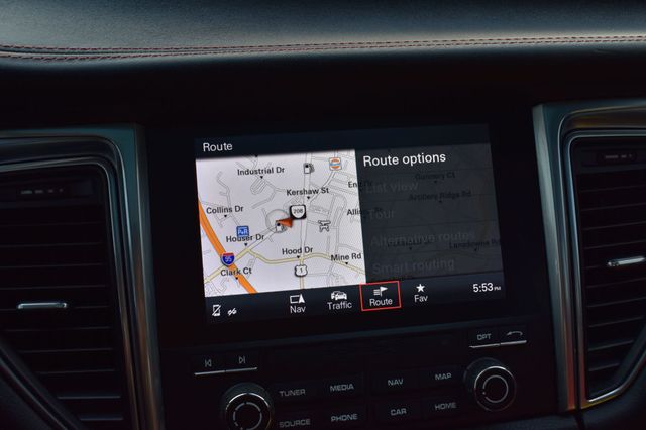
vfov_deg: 33.0
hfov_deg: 47.9
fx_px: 726
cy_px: 215
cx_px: 323
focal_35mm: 40
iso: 400
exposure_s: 1/125
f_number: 9
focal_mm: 27
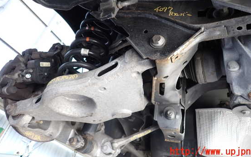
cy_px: 54
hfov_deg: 64.5
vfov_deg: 42.7
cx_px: 136
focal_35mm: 29
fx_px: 198
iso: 200
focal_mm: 4.5
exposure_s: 1/50
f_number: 2
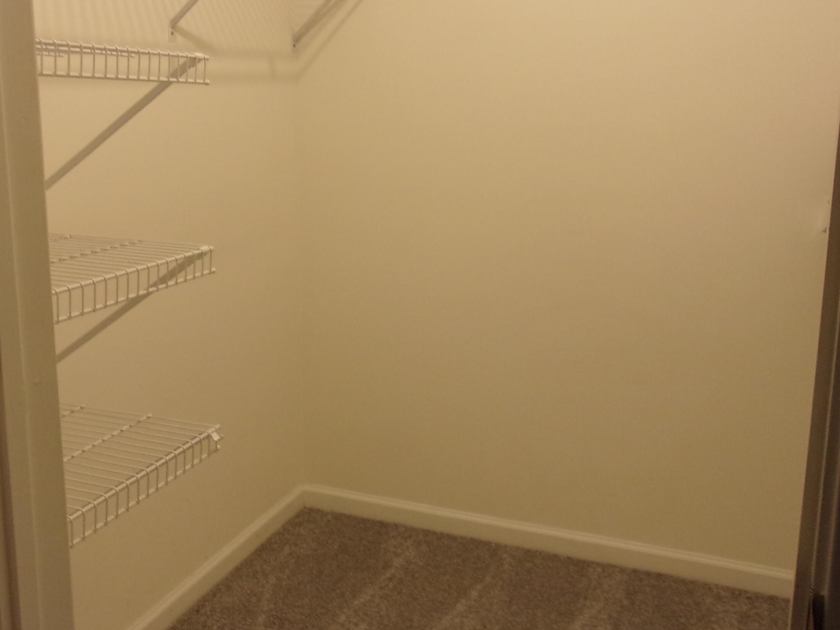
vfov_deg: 38.6
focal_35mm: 37
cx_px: 409
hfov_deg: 50.1
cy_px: 263
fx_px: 898
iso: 182
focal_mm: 4.9
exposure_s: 1/34
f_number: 3
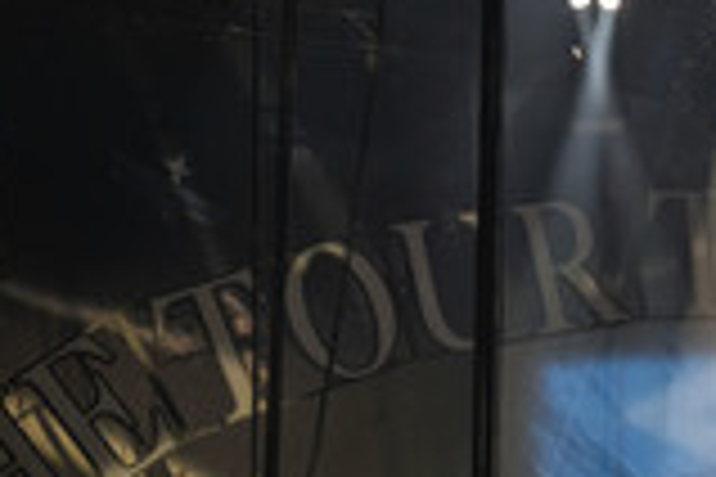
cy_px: 644
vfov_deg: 10.7
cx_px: 961
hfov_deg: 15.5
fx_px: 2486
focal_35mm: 125
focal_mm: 44
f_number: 5
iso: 2500
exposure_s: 1/320
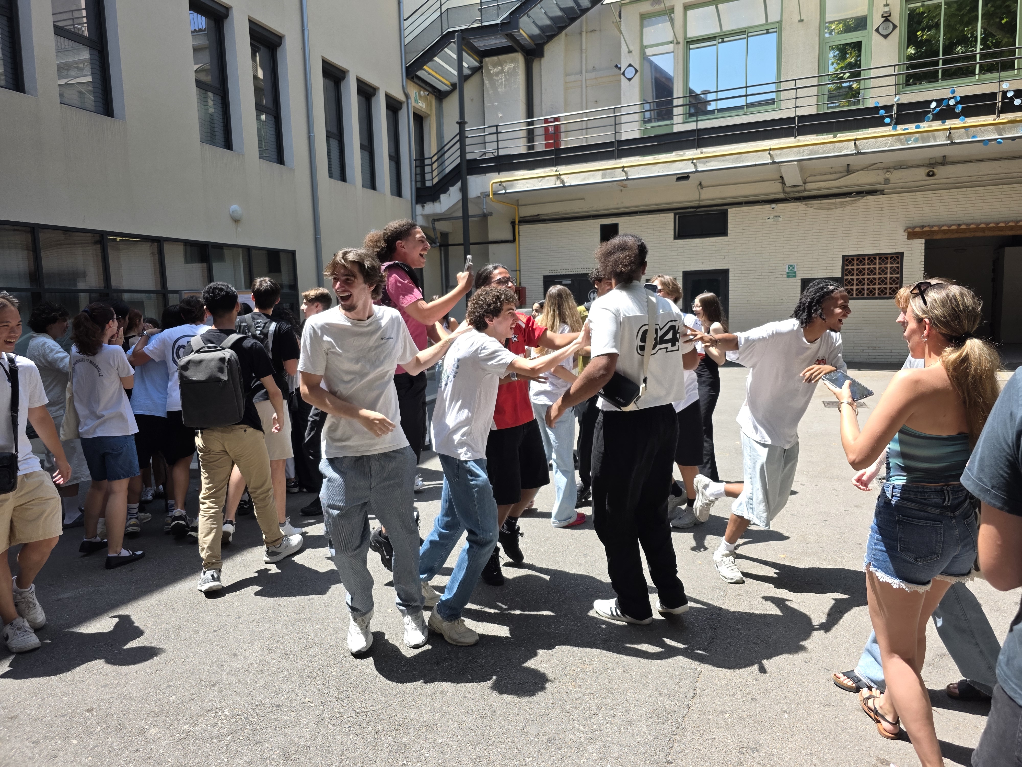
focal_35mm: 23
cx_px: 511
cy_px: 384
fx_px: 679
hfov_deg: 73.9
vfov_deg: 58.9
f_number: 1.7
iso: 80
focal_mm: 6.3
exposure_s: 1/1839
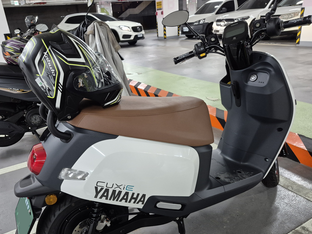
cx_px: 151
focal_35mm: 28
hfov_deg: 63.4
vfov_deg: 49.6
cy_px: 132
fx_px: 252
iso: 640
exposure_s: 1/60
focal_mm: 5.4
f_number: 1.8
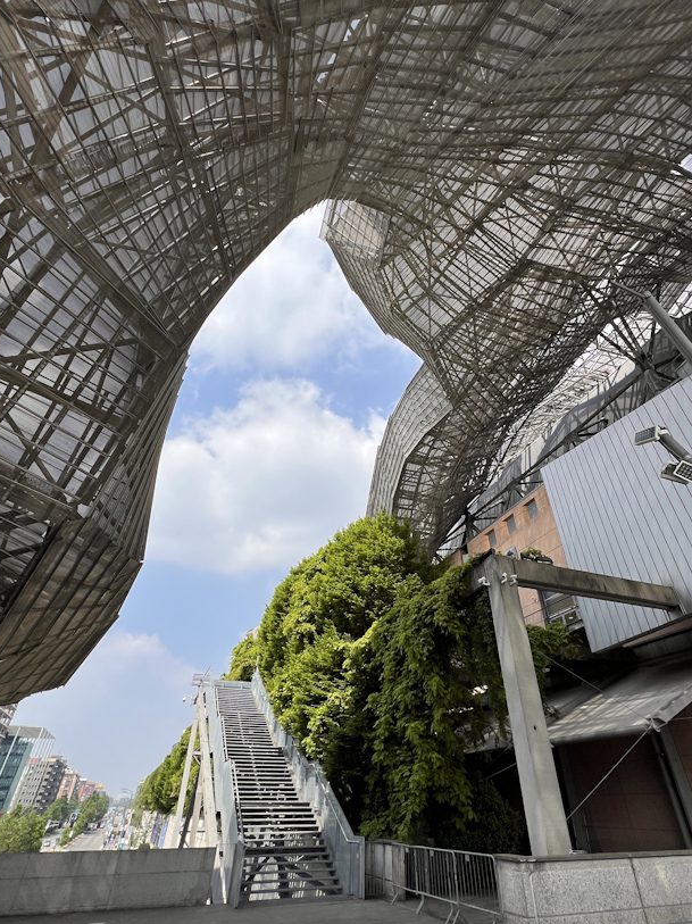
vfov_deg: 94.0
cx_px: 373
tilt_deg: +41.8
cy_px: 403
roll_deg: -0.8
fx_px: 427
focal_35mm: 16
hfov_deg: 77.9
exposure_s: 1/2370
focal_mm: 1.57
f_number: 1.8
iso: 32
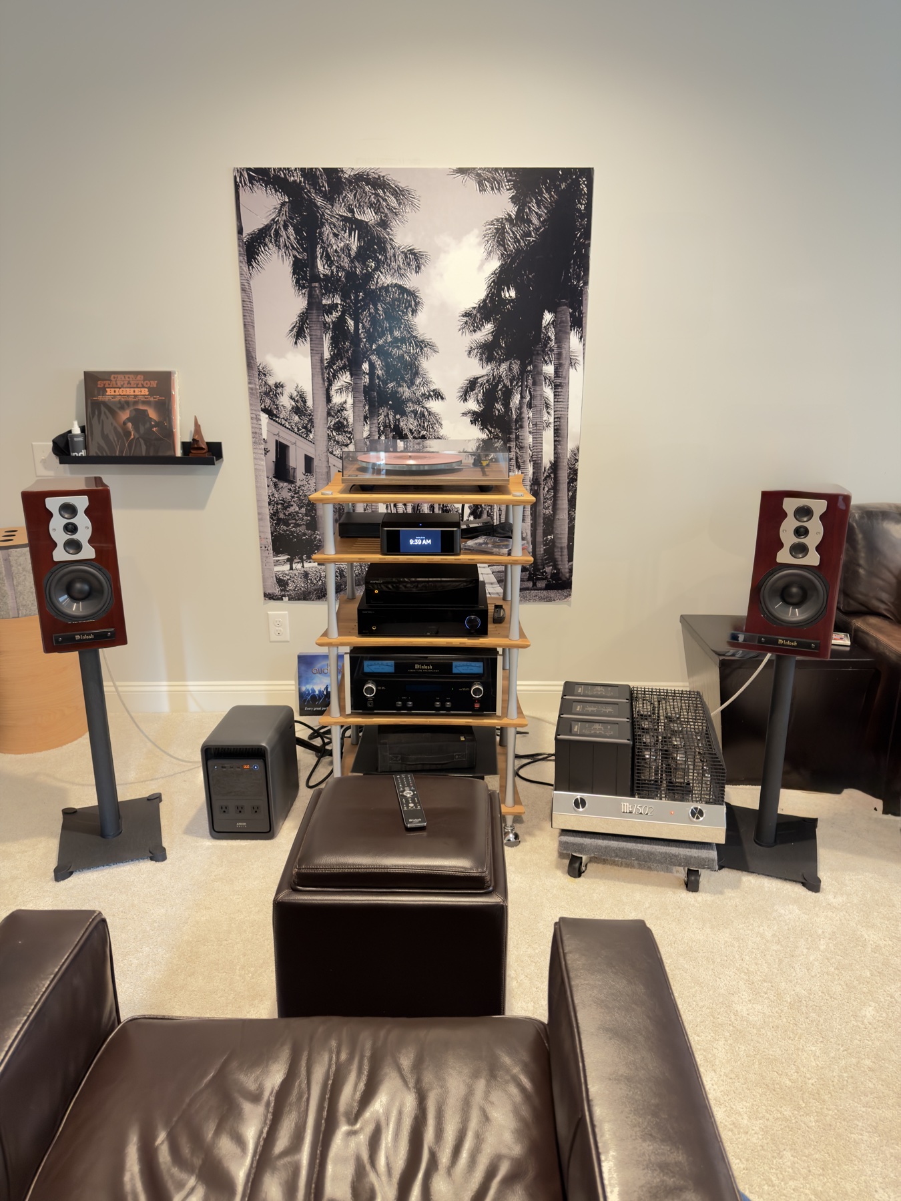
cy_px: 600
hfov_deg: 56.8
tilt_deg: -17.7
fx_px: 833
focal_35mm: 24
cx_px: 450
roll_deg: -1.1
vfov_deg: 71.6
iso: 800
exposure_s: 1/17
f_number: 1.78
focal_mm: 6.76
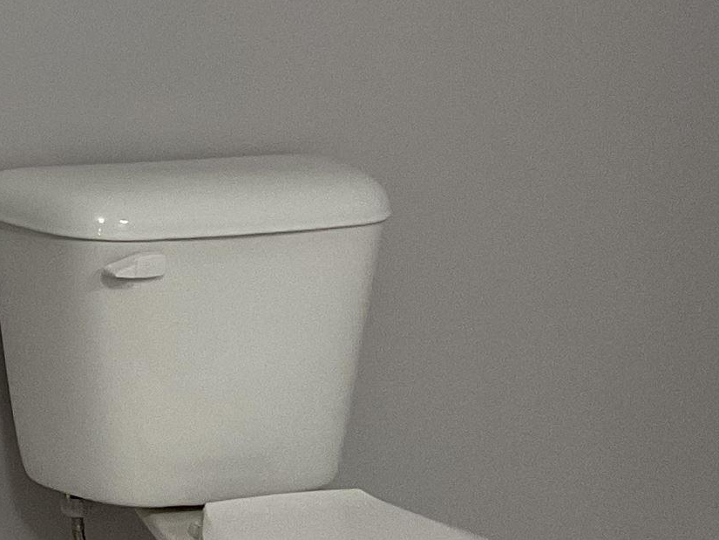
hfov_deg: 17.0
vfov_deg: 13.4
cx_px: -255
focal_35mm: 108
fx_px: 2244
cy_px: -59
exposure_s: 1/120
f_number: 1.8
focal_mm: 3
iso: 64
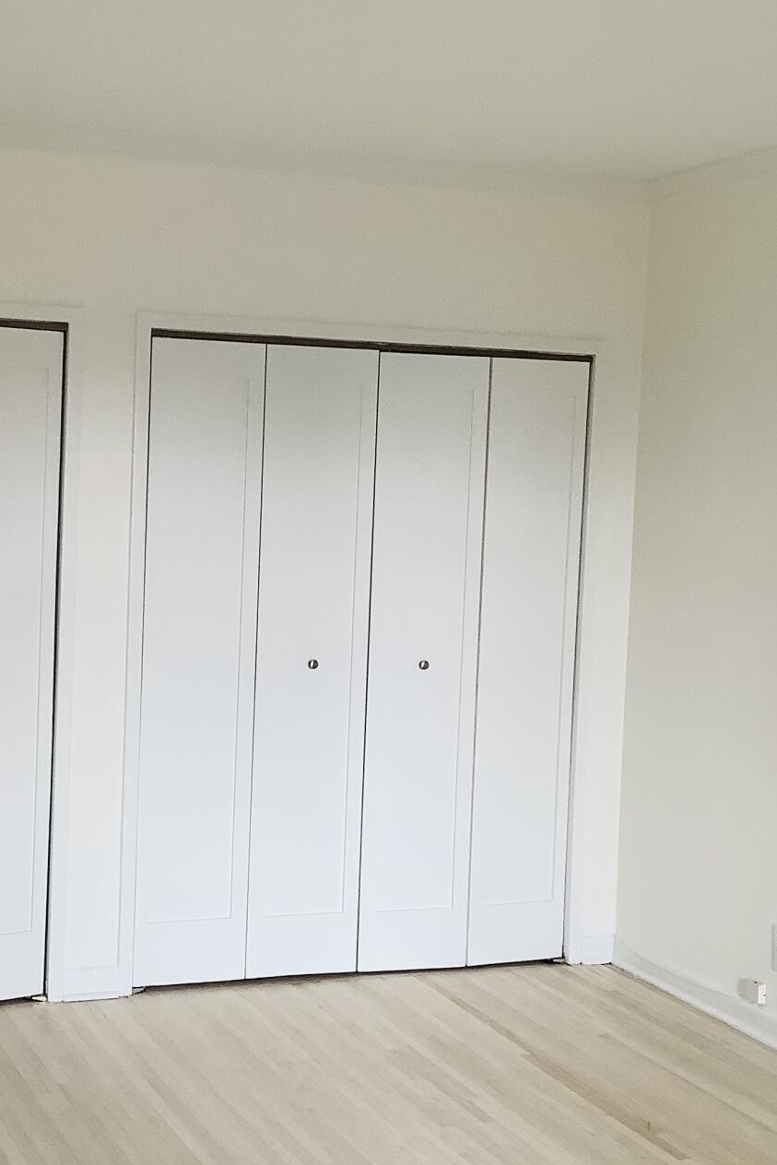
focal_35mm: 51
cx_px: 213
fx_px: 1651
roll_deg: -2.1
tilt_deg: -3.9
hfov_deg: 26.2
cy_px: 579
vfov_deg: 38.9
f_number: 2.4
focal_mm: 3.3
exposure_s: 1/60
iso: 64
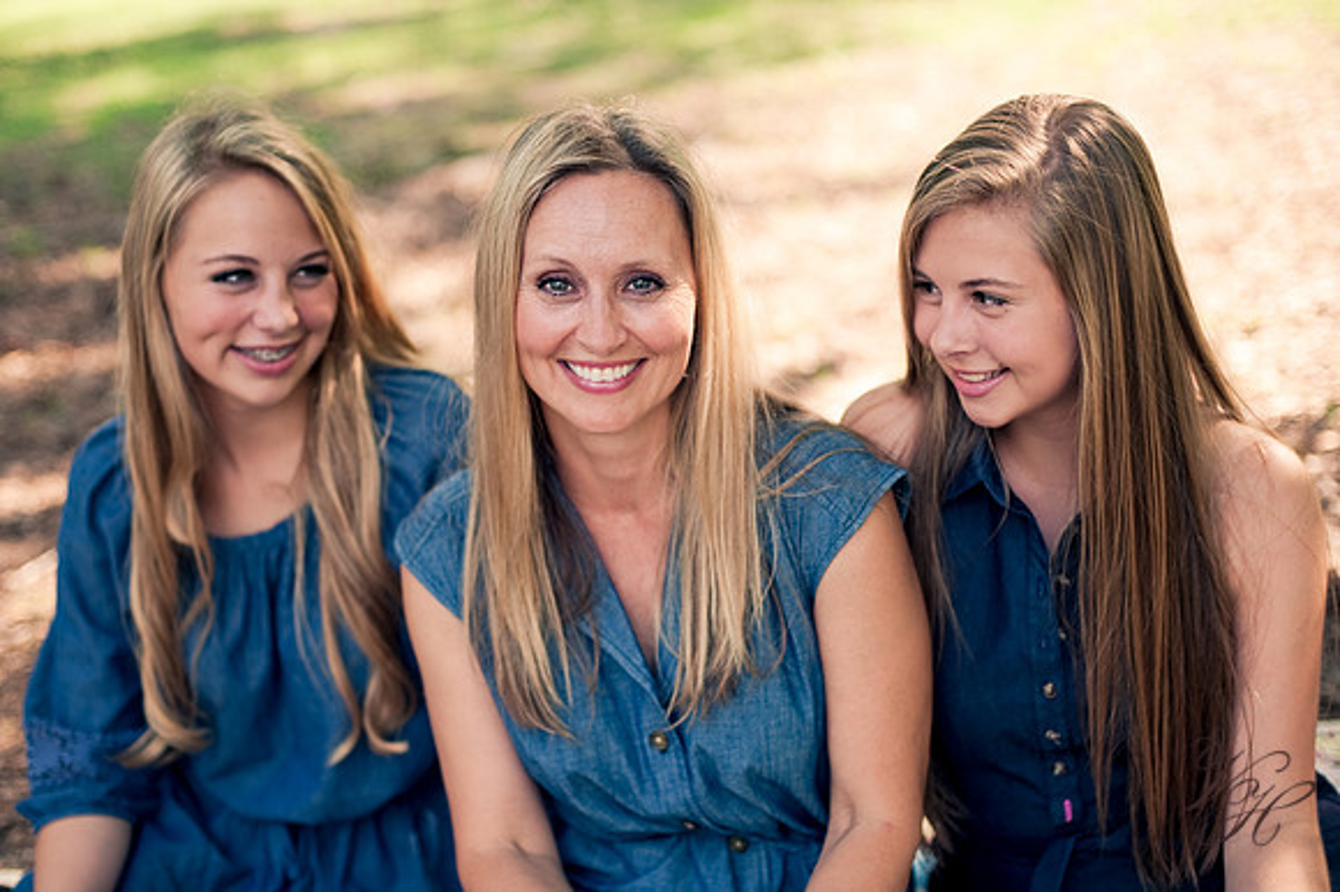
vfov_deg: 27.0
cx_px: 670
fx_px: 1860
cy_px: 446
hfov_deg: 39.6
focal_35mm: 50
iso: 200
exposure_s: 1/500
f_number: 2.2
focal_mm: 50
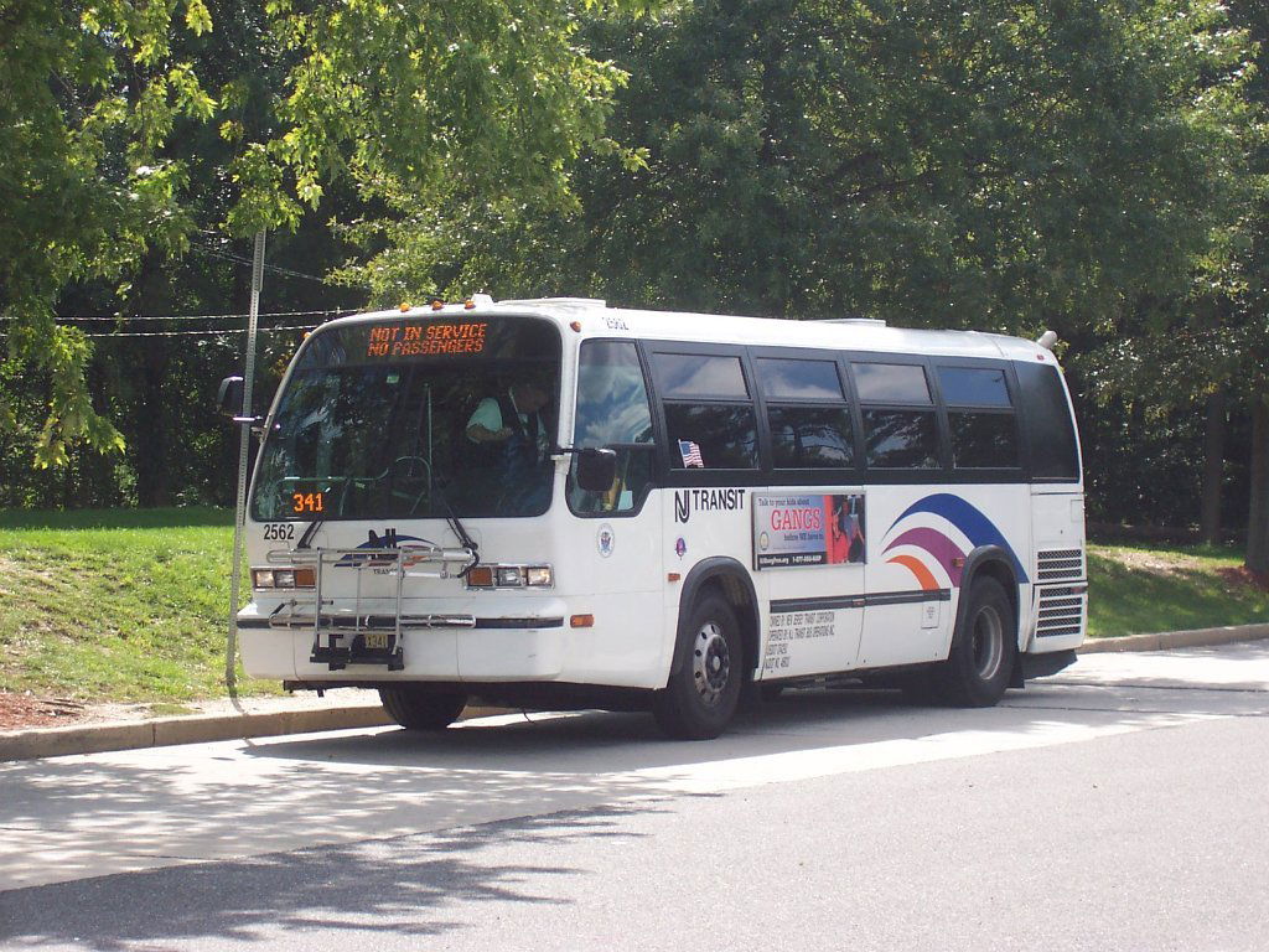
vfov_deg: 13.3
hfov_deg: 17.7
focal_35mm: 111
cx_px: 634
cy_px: 476
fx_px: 4069
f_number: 4.8
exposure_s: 1/350
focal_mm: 16.8
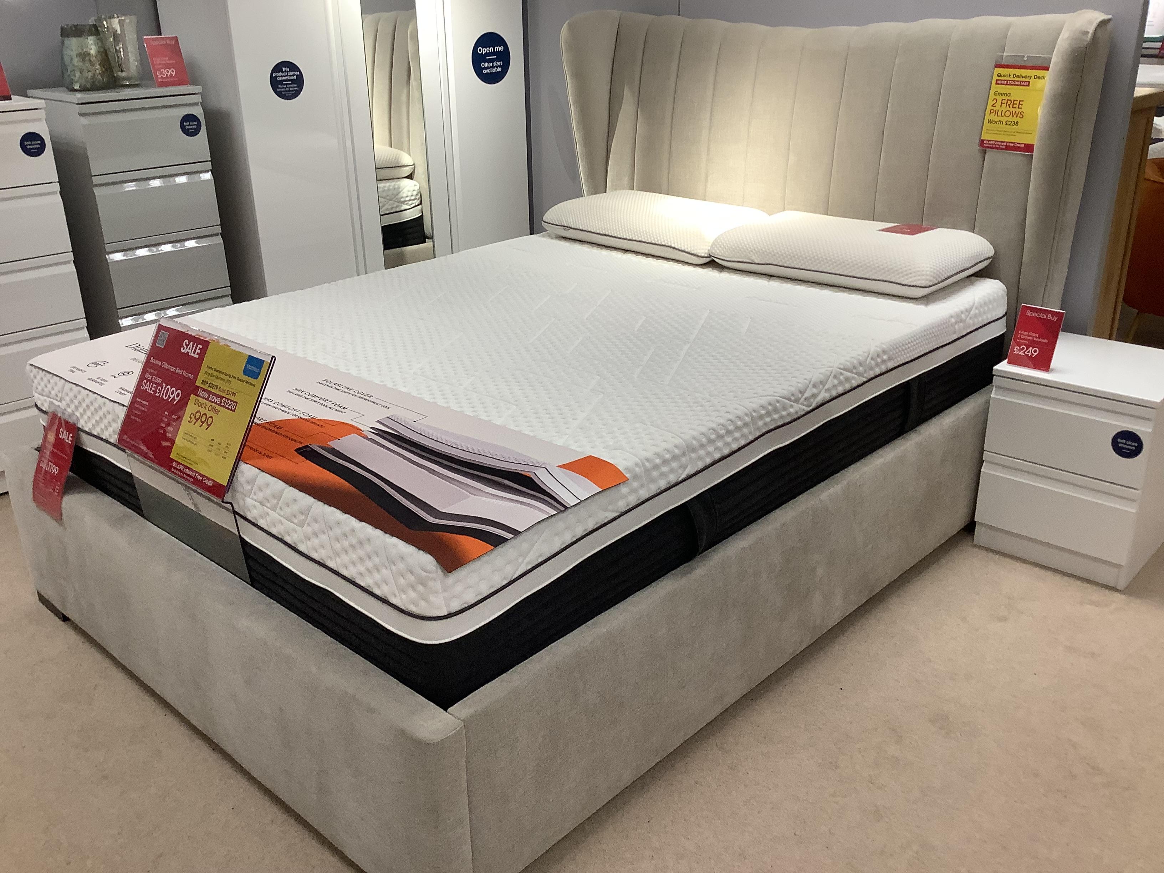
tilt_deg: -23.0
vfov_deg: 45.4
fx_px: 1042
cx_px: 582
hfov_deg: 58.4
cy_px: 436
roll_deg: +0.1
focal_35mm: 31
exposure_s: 1/50
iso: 64
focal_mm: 3.3
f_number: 2.4
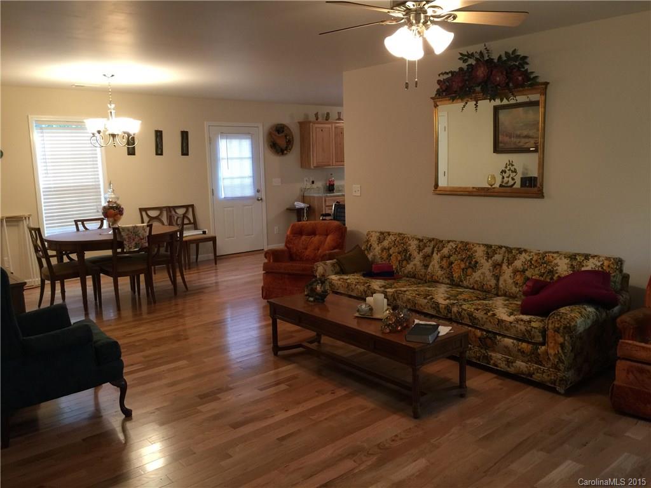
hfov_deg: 61.7
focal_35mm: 29
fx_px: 545
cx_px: 326
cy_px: 244
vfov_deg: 48.2
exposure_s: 1/15
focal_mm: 4.15
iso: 64
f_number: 2.2
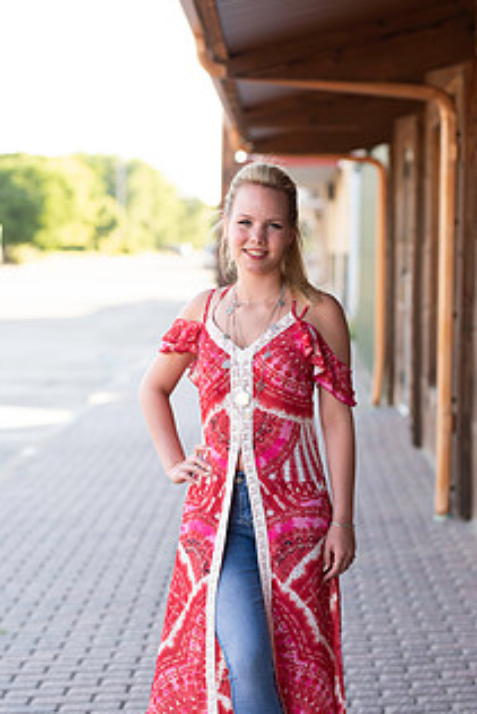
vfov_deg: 16.9
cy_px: 407
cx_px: 251
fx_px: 2402
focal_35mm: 121
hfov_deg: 11.3
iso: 125
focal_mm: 85
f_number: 2.8
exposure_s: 1/200
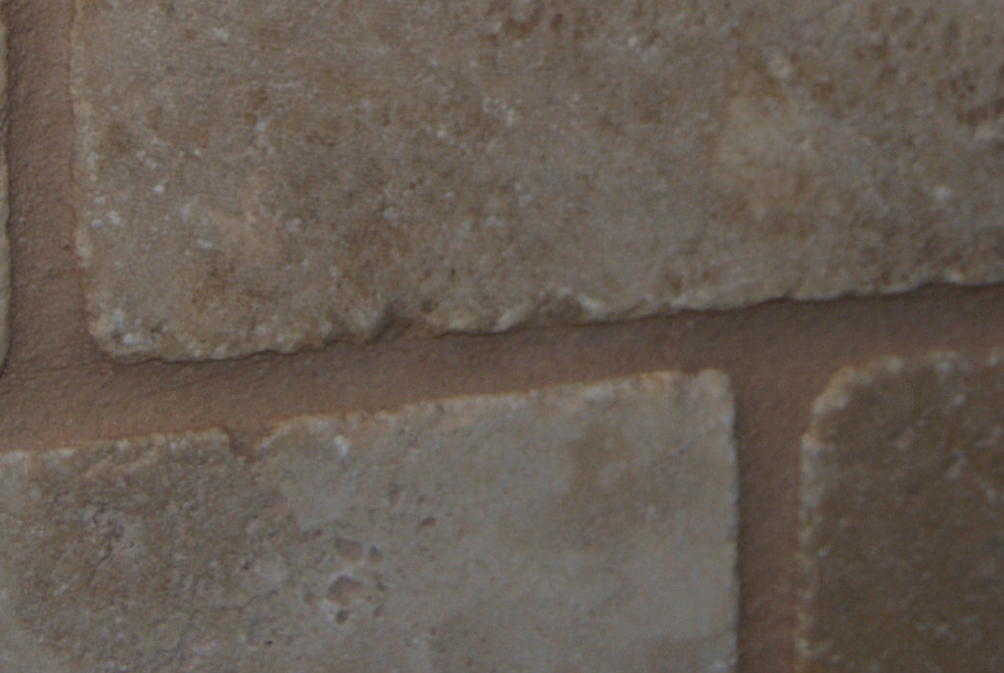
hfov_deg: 11.7
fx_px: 4885
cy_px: -249
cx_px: 492
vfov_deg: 7.8
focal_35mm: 175
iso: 200
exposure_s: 1/60
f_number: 4.5
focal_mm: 31
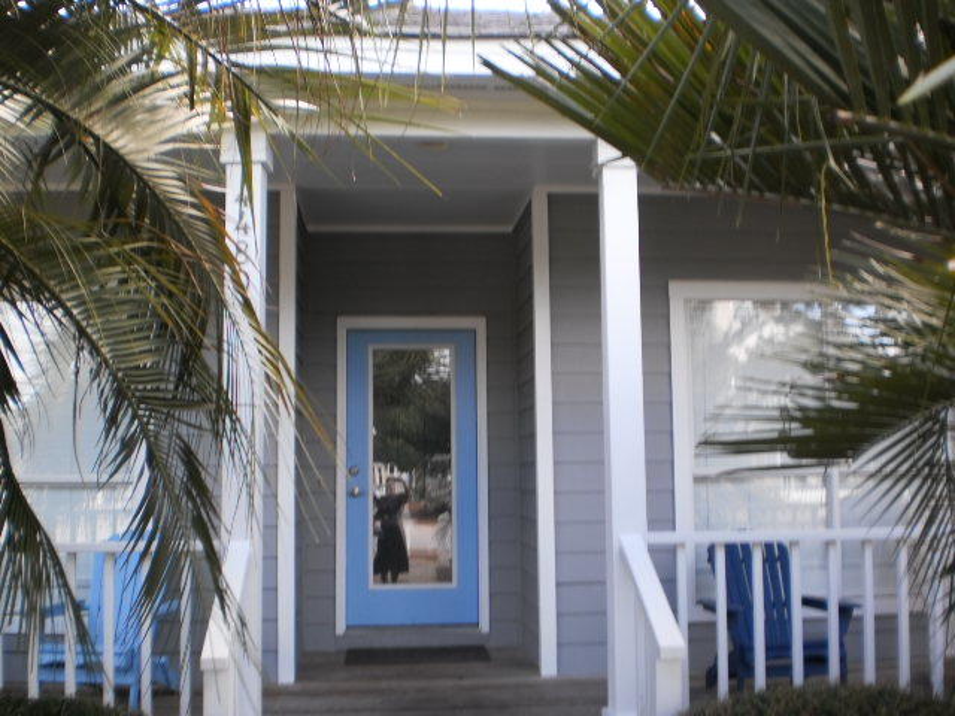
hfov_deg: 51.4
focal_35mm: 36
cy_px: 358
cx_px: 478
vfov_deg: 39.7
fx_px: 993
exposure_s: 1/80
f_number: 3.1
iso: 100
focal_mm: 6.3
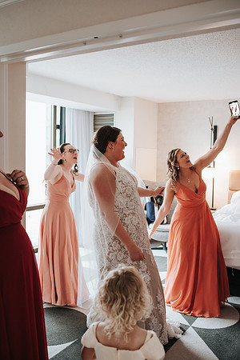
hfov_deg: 37.9
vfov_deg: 54.4
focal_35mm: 35
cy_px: 180
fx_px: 350
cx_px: 120
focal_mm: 35
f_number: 3.2
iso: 1000
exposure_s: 1/200
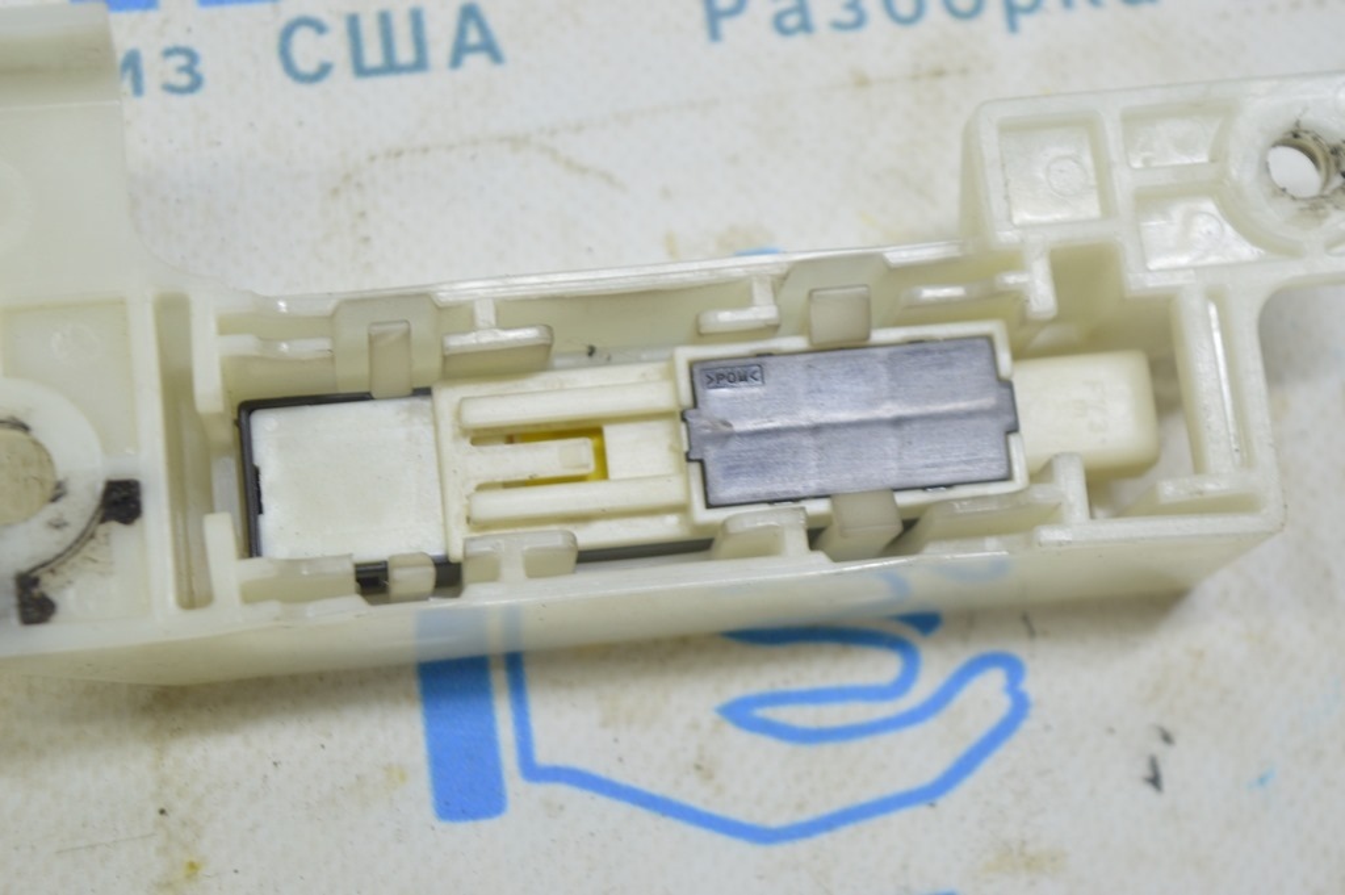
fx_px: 3080
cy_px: 448
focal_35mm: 82
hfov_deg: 24.6
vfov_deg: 16.5
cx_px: 672
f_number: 5.6
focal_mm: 55
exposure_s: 1/20
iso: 400
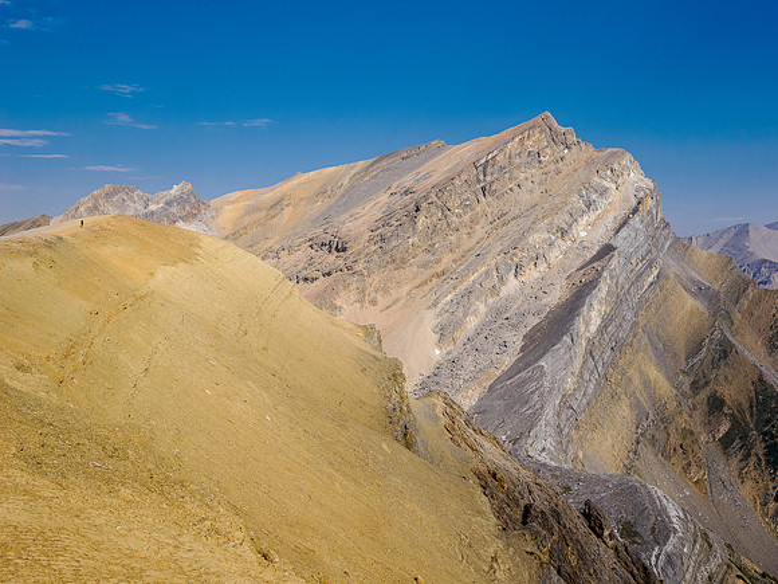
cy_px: 292
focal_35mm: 36
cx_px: 389
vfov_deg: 39.7
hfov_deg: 51.4
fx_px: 809
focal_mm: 18
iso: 200
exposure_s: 1/800
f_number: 8
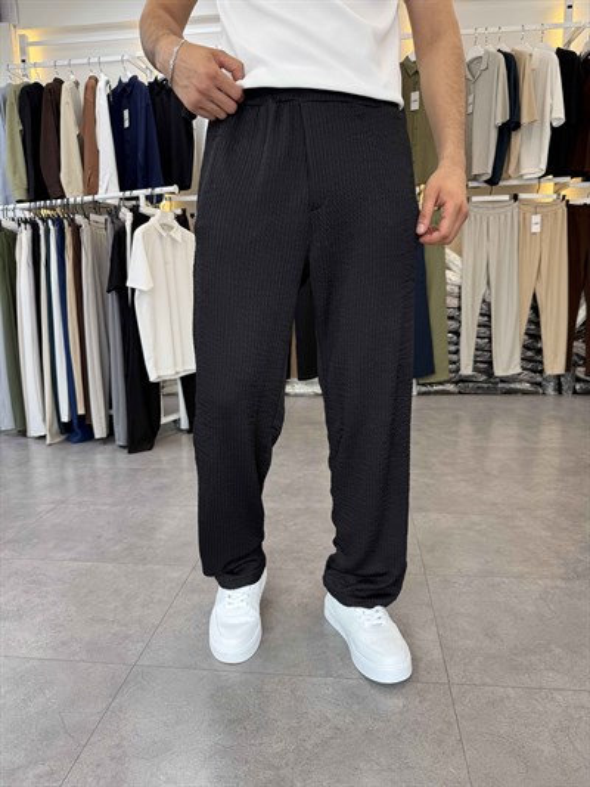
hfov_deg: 56.8
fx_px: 545
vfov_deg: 71.6
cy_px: 394
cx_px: 295
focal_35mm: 24
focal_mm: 6.76
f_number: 1.78
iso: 80
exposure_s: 1/121
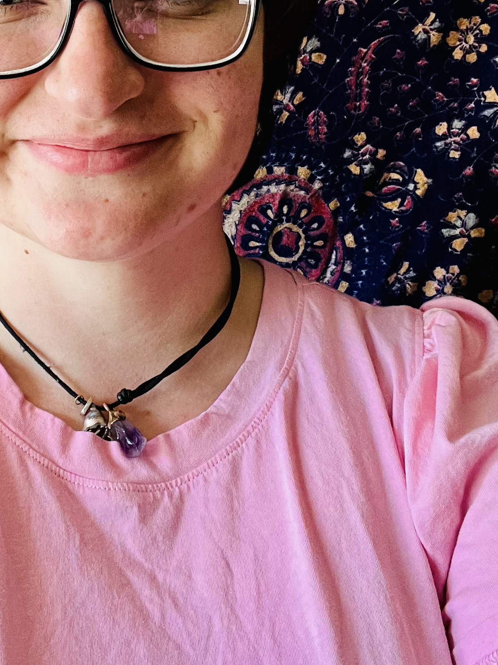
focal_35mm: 52
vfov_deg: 35.6
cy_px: 129
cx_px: 101
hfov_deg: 27.5
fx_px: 998
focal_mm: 2.71
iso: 160
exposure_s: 1/60
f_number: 2.2
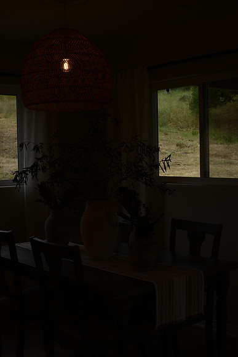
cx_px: 119
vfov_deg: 39.6
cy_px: 178
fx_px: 495
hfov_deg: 27.0
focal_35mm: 50
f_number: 16
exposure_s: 1/30
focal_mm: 50
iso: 200
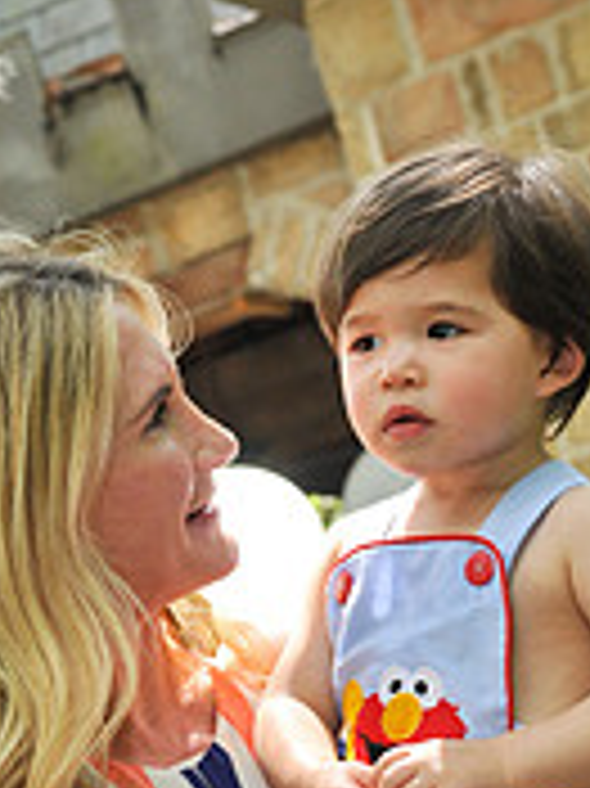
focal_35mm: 148
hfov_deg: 10.0
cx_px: 236
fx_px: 3367
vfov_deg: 13.1
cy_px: 815
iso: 640
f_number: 8
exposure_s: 1/160
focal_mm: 60
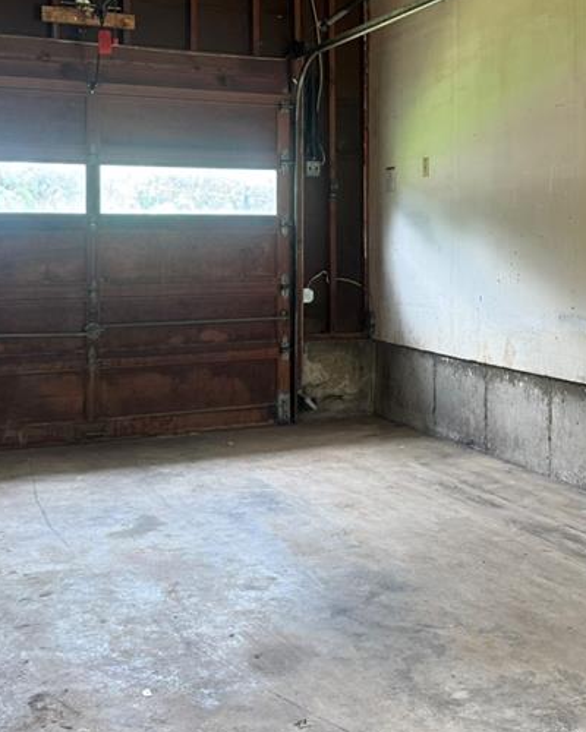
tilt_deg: +0.2
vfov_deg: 38.2
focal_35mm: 48
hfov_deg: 31.1
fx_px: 1041
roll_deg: -1.4
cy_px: 225
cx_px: 415
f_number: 1.78
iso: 200
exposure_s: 1/116
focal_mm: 6.76
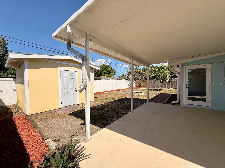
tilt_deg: -0.2
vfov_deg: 85.7
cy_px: 84
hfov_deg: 102.1
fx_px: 91
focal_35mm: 14
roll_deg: +0.1
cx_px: 112
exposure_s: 1/4425
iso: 50
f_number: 2.2
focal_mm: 2.22
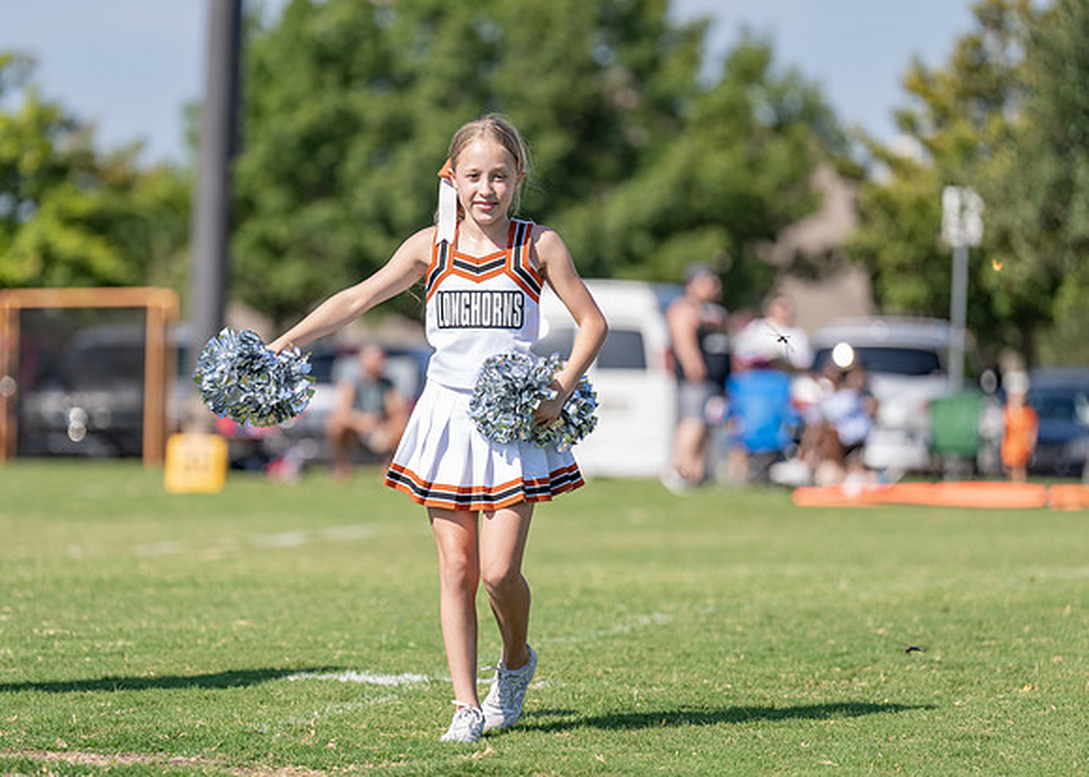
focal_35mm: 199
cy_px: 425
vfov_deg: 7.2
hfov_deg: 10.1
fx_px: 6162
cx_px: 469
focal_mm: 159
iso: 125
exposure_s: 1/1600
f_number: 2.8
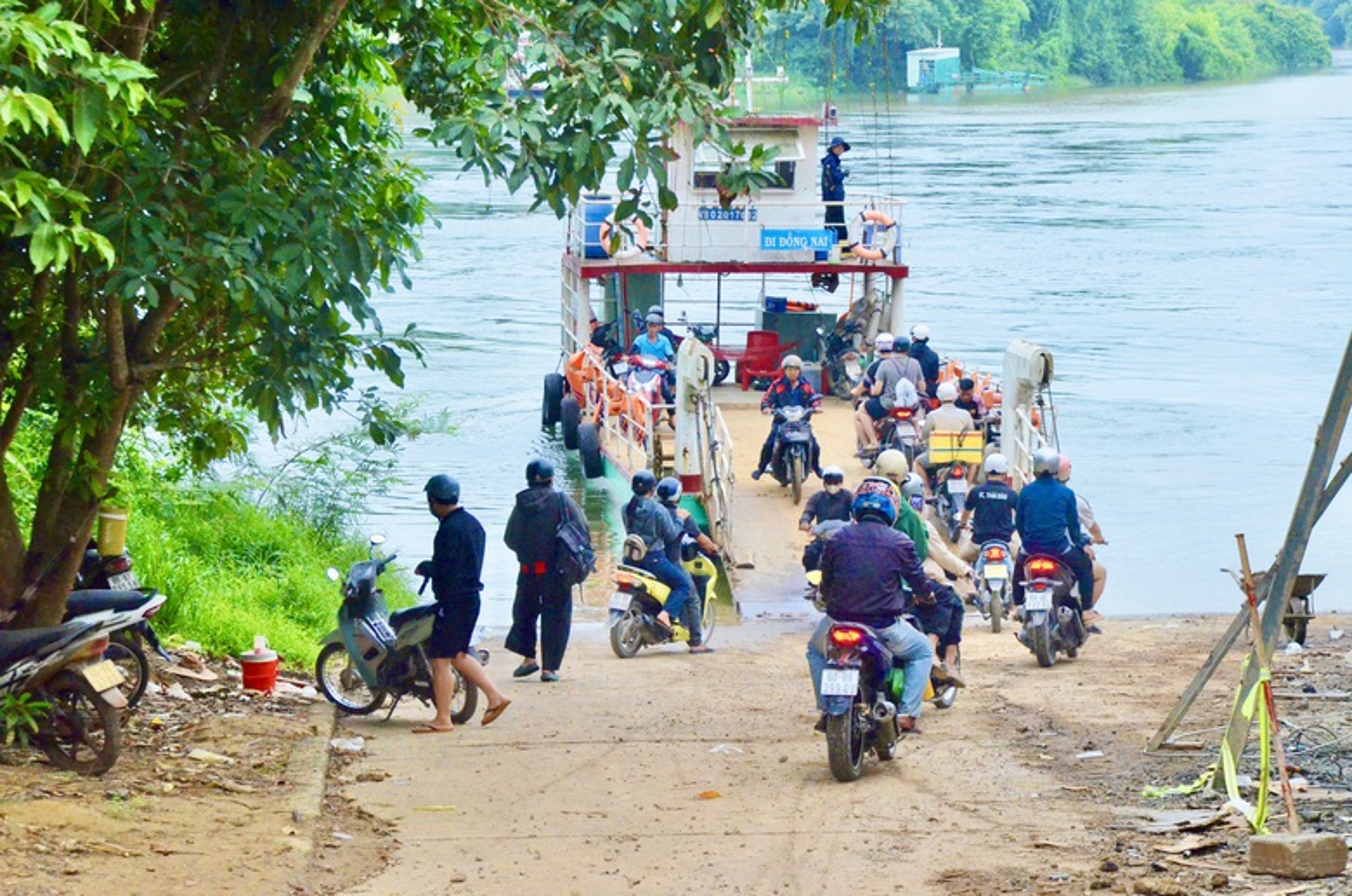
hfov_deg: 20.6
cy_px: 448
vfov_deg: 13.8
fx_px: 3711
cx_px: 676
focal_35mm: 99
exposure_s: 1/1250
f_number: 9
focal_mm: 66
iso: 3200
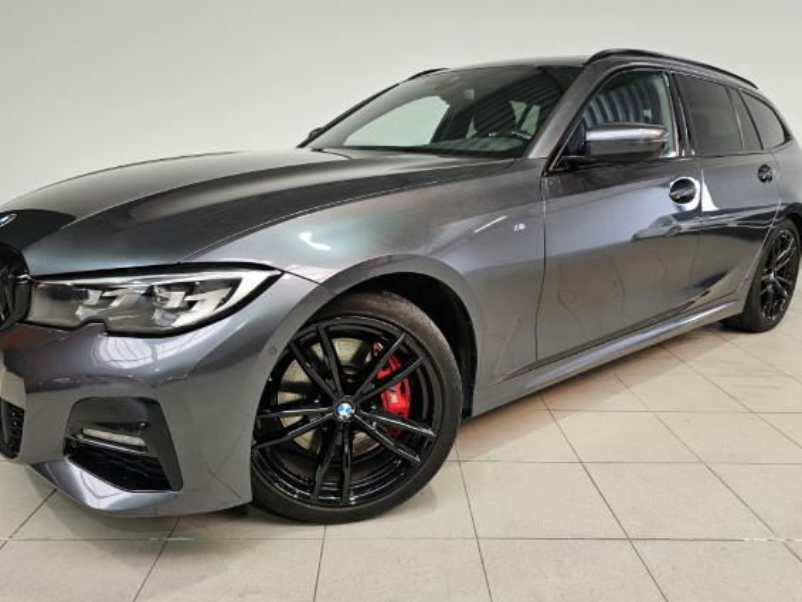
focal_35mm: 26
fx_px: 603
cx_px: 387
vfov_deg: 53.1
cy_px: 303
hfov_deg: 67.3
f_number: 1.7
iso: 80
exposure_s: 1/180
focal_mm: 6.3
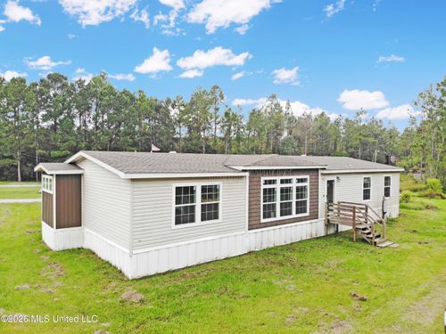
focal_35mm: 24
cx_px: 223
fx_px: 309
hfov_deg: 71.6
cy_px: 167
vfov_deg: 56.8
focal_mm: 4.5
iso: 100
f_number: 2.8
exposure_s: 1/228
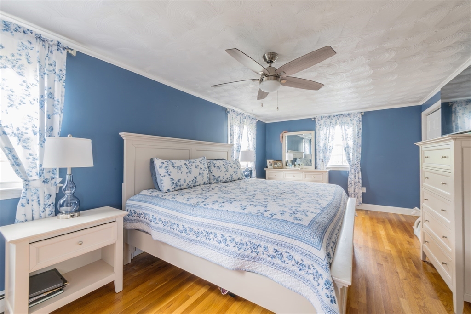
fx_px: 183
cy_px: 157
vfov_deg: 81.2
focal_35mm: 14
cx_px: 236
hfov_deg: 104.2
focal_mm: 14
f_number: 16
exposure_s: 3
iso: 100
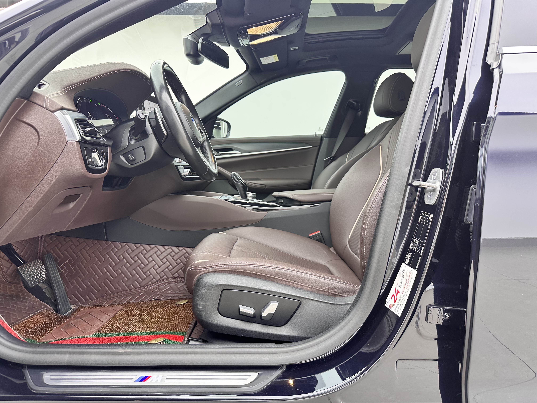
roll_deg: -0.7
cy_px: 202
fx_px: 372
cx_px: 268
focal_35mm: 24
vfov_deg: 56.8
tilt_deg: -5.1
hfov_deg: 71.6
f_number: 1.78
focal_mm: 6.86
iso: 125
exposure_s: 1/50
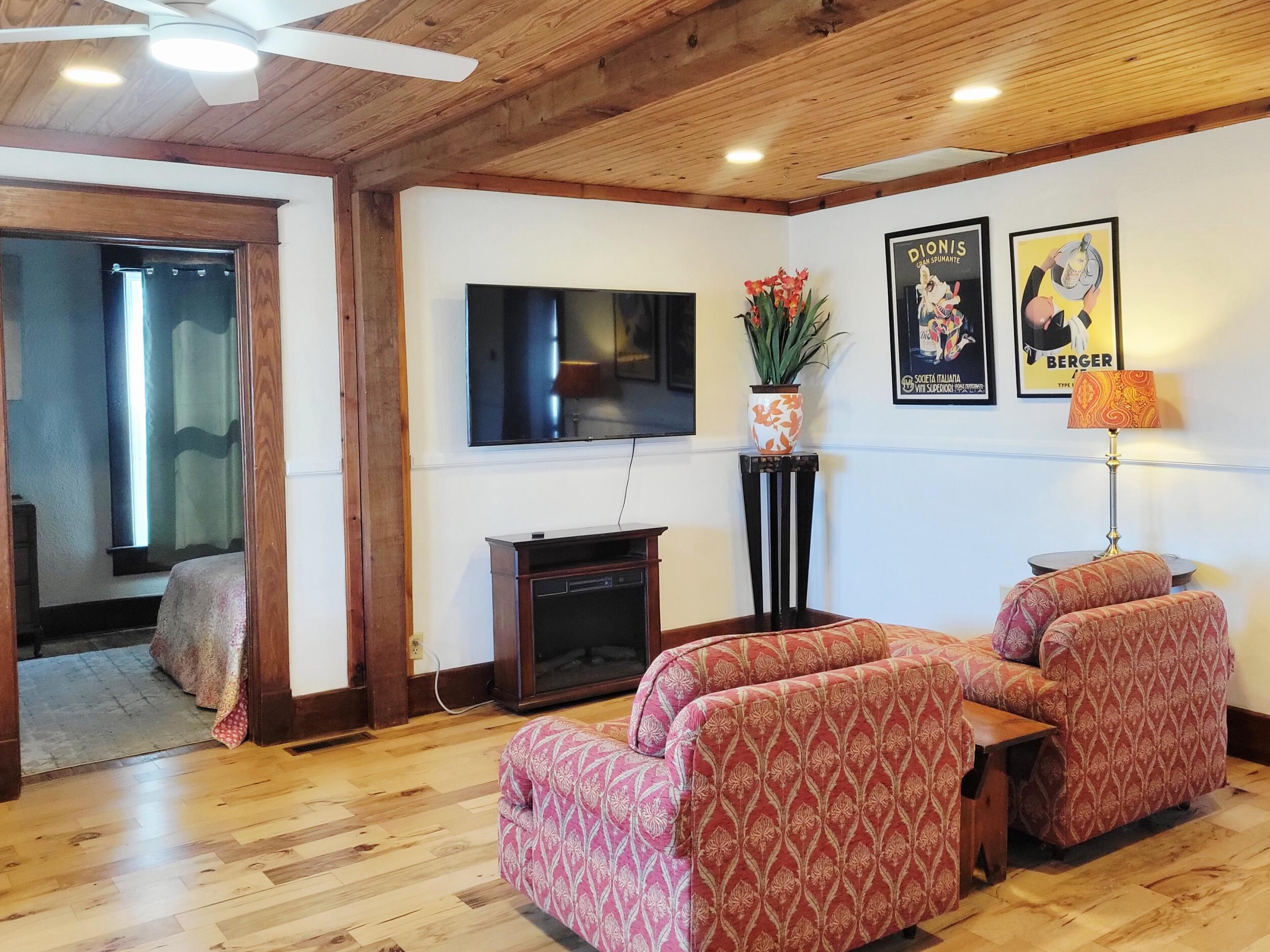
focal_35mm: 31
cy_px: 418
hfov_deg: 58.2
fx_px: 1137
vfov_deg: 45.4
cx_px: 713
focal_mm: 5.4
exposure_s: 1/120
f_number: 1.8
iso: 320
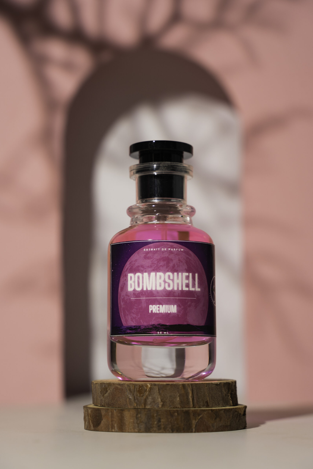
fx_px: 978
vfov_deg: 27.0
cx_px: 156
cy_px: 234
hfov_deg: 18.2
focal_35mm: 75
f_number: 5.6
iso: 500
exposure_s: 1/125
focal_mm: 75
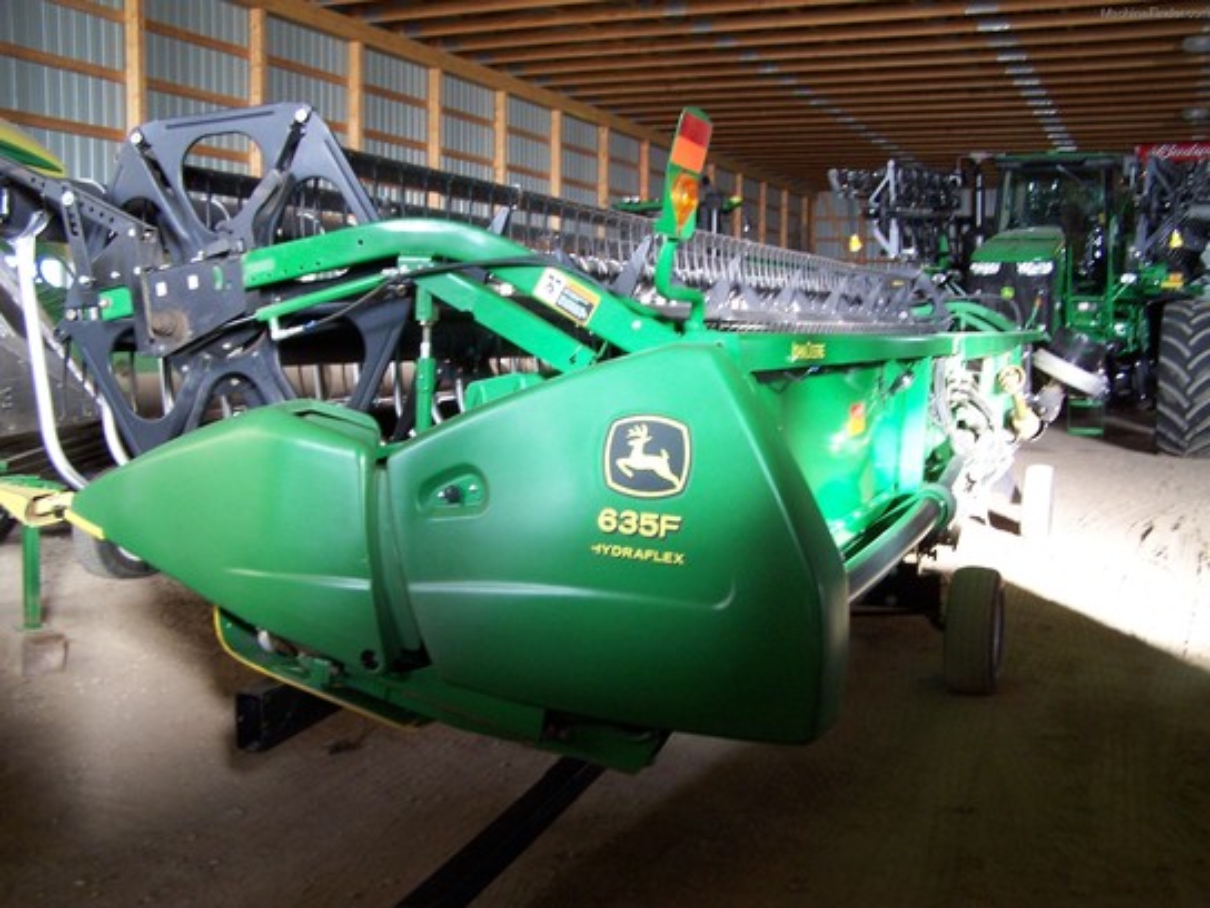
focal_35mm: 38
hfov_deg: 49.0
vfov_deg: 37.7
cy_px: 454
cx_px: 605
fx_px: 1328
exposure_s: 1/10
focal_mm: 6.3
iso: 140
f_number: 2.8
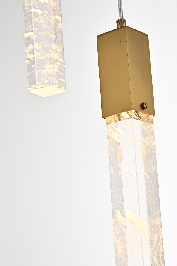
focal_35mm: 97
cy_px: 181
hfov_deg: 14.0
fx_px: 715
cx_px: 136
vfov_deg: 20.9
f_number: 20
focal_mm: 60
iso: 125
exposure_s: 1/15
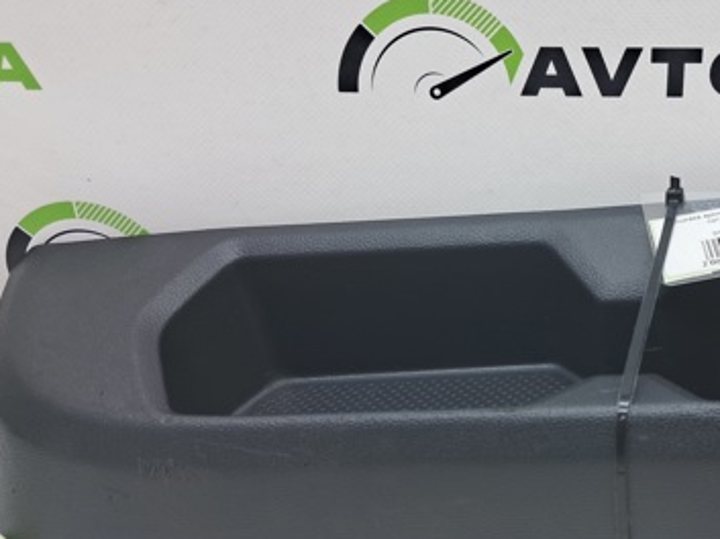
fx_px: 1018
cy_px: 364
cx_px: 565
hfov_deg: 37.7
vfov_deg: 29.4
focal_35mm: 49
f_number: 1.8
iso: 50
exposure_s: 1/50
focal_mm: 4
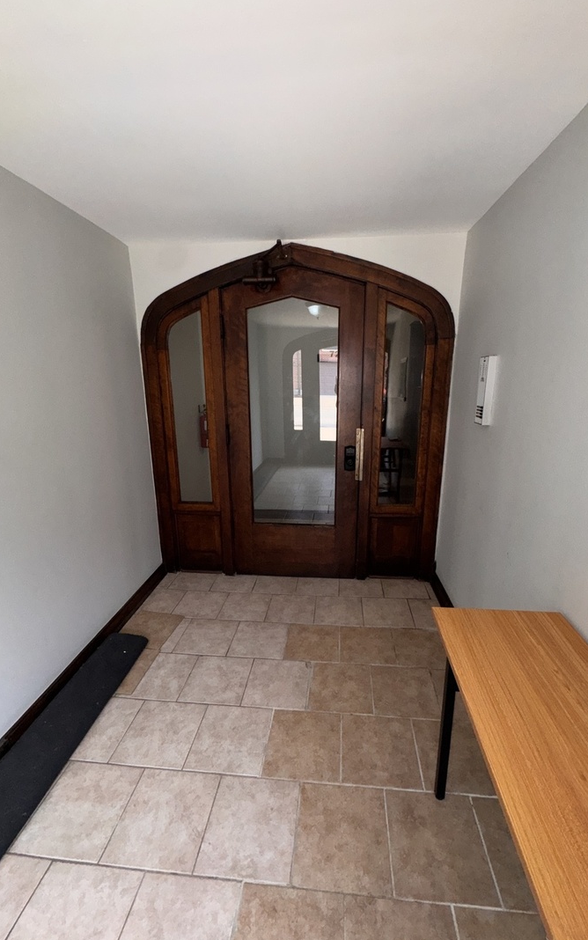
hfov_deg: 74.8
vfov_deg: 101.4
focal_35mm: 15
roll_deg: -0.3
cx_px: 309
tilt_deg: -13.8
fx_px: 384
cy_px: 470
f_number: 2.2
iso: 125
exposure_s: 1/60
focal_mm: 2.22
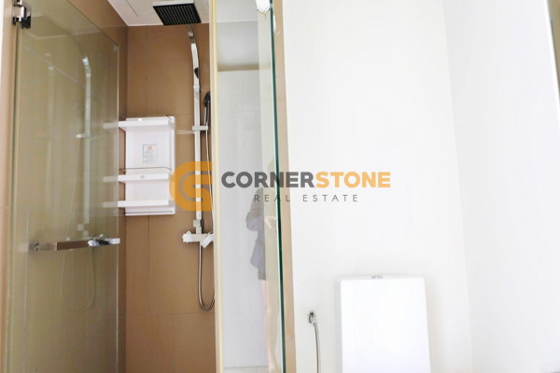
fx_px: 373
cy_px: 186
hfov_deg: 73.7
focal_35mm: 24
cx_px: 280
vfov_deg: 53.1
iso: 200
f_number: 3.5
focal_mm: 16
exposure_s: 1/4
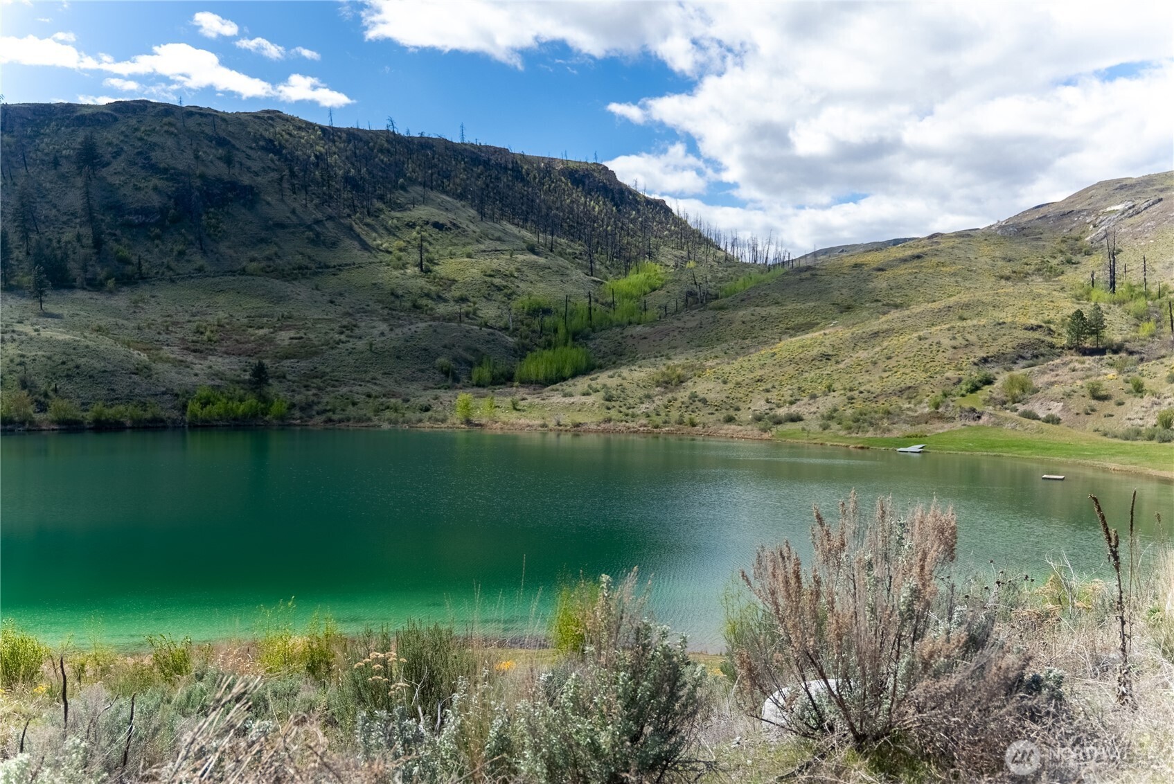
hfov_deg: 63.5
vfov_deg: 44.9
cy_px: 392
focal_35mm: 29
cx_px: 587
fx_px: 949
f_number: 2.8
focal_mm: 29.1
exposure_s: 1/5000
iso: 100
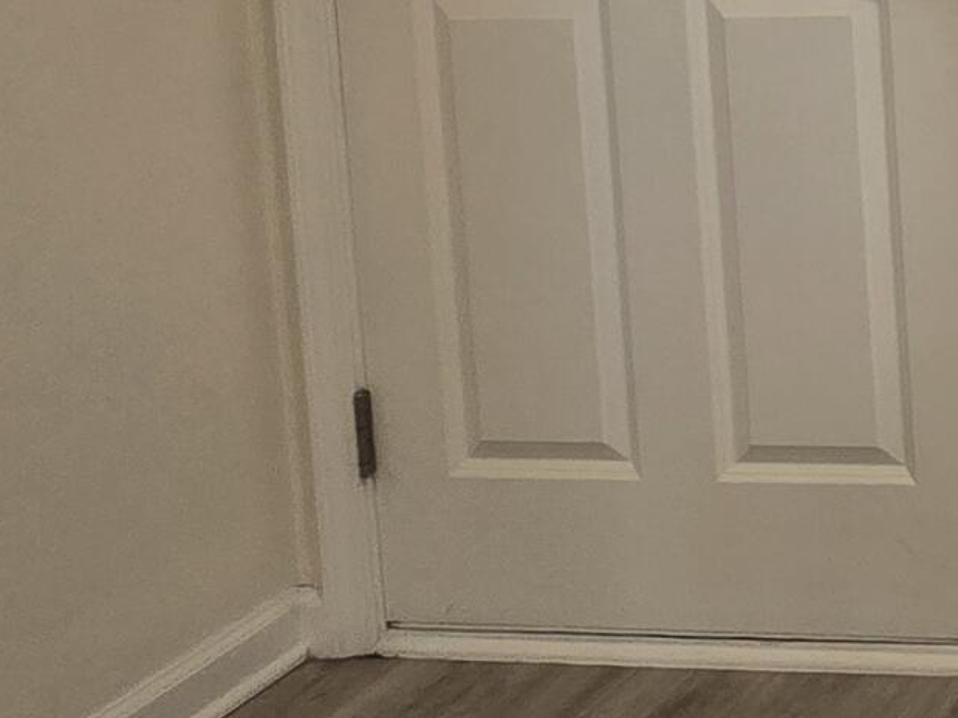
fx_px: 1743
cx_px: 1596
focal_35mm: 63
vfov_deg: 21.2
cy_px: -203
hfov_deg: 22.4
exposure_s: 1/60
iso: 125
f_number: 2.2
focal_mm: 2.2
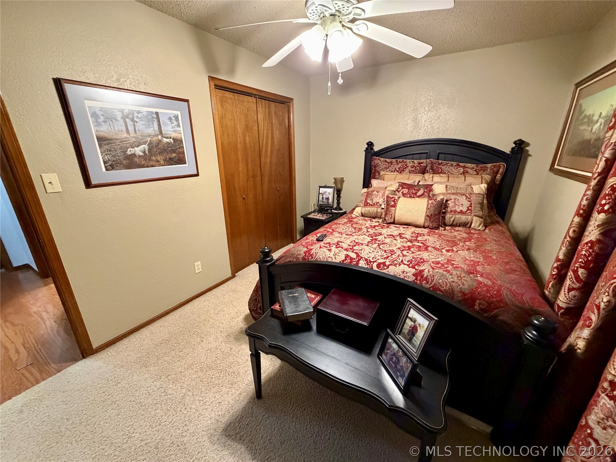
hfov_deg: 102.1
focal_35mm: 14
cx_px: 308
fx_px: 249
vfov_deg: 85.7
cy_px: 231
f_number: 2.2
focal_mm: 2.22
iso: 800
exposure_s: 1/60
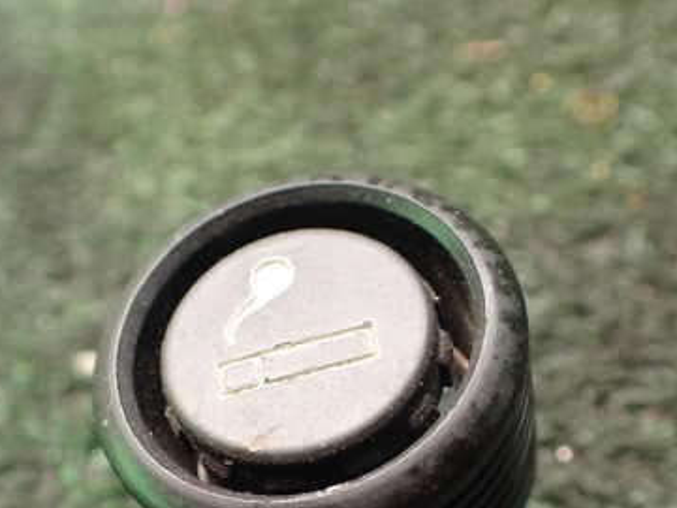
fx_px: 978
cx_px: 310
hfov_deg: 38.2
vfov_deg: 28.7
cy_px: 376
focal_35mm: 50
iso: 800
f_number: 2.3
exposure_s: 1/100
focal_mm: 5.4
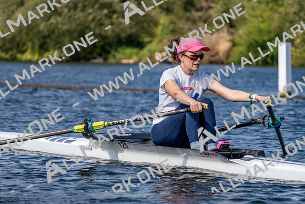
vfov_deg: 6.6
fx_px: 1771
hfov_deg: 9.8
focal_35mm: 209
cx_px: 152
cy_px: 102
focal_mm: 209
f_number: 5.6
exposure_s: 1/1600
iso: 200
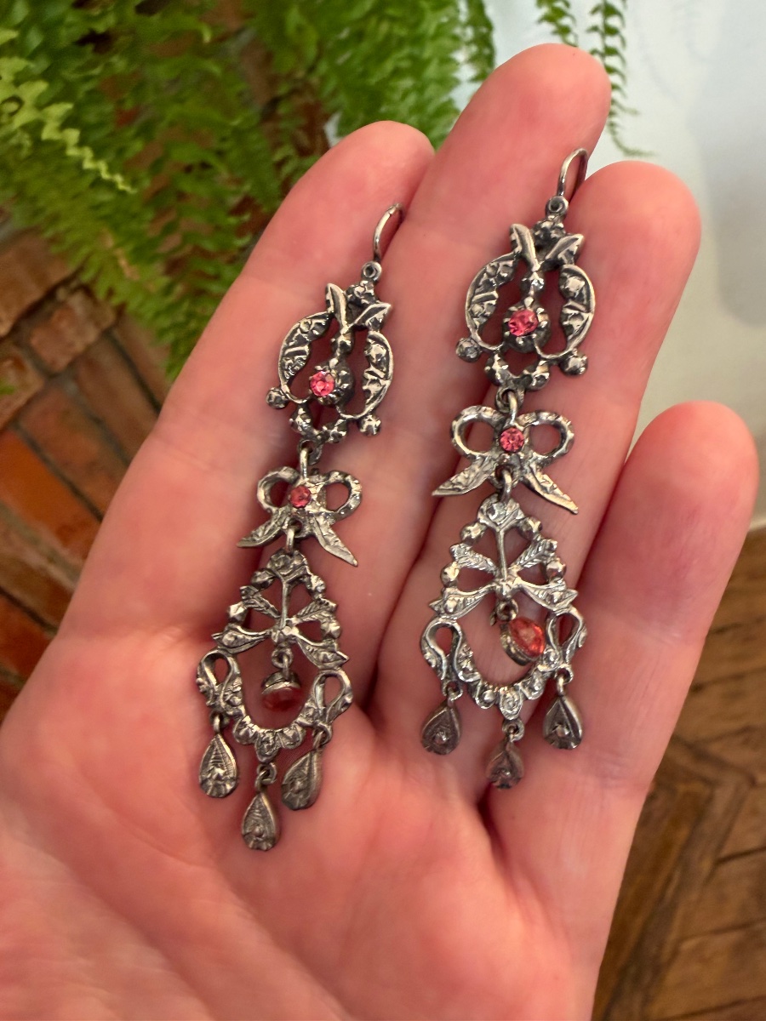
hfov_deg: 53.1
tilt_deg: -50.6
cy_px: 510
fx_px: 767
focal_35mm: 26
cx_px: 383
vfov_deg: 67.3
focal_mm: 2.22
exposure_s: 1/50
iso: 320
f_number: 2.2
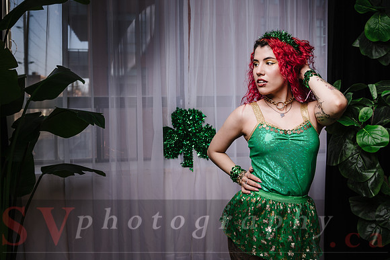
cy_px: 116
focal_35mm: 34
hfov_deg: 55.2
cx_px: 188
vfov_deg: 38.4
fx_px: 373
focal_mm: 31
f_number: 4.5
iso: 64
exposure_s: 1/160
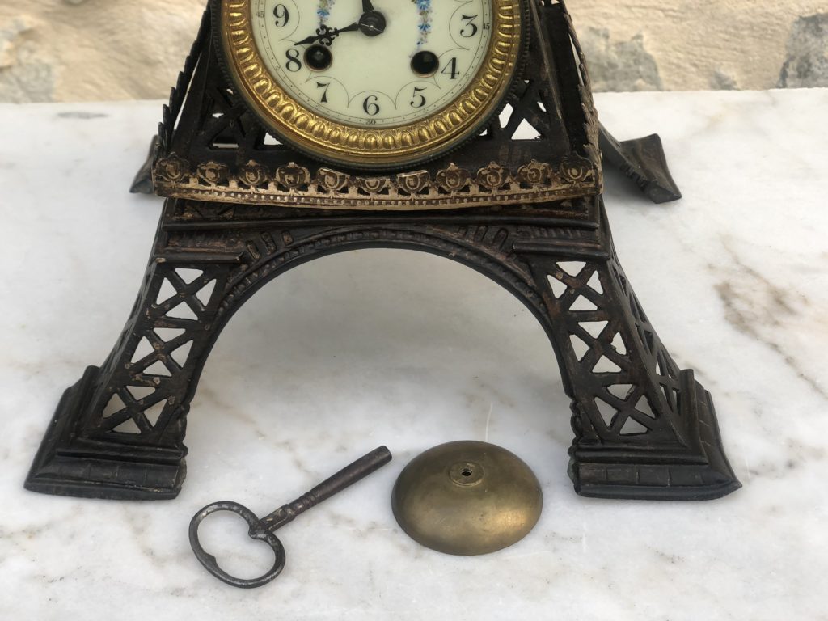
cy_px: 310
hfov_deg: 36.8
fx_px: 1244
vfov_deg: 28.0
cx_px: 414
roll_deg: +1.0
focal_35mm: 52
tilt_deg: -34.0
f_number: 2.4
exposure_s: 1/60
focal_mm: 6
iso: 16
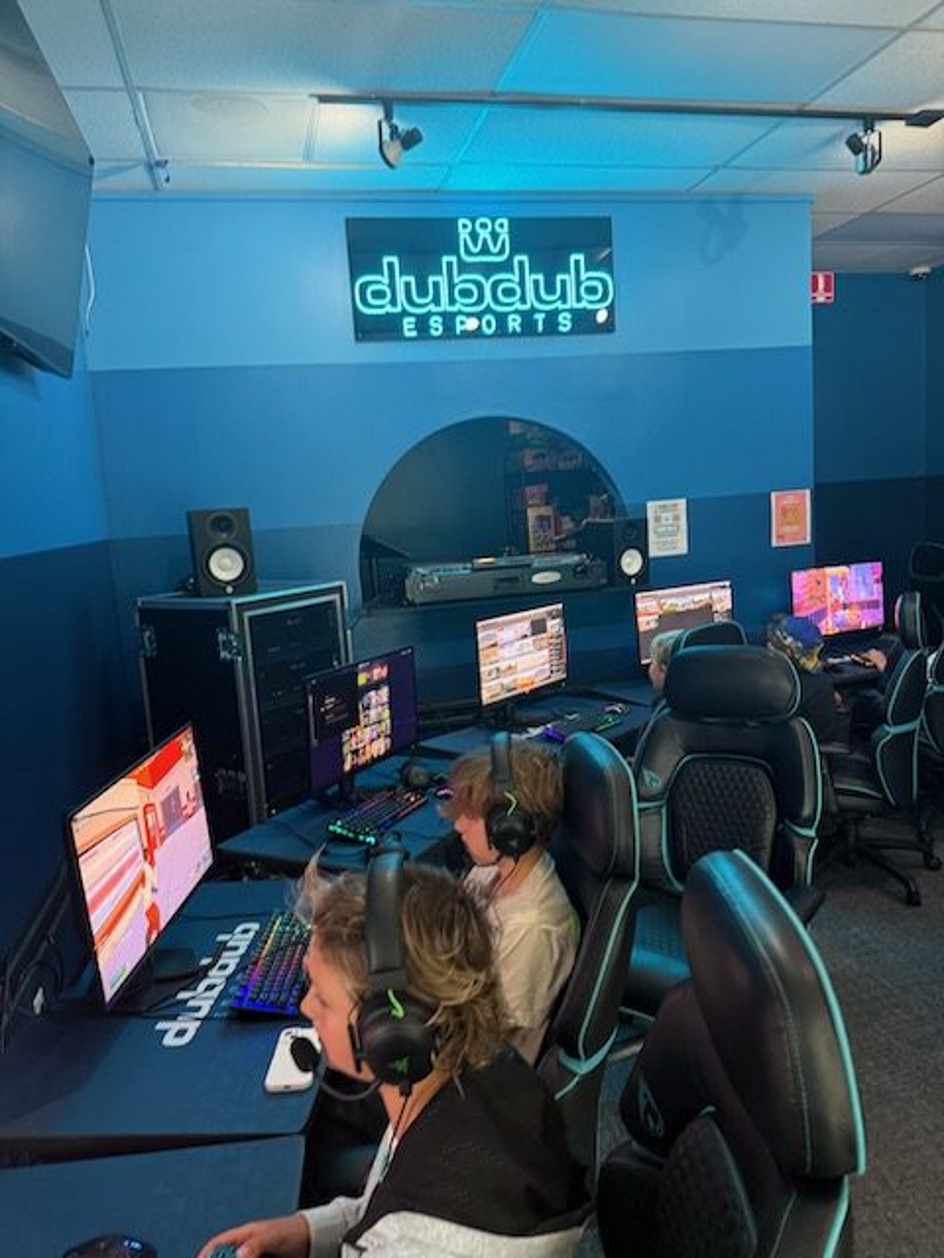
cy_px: 629
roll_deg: +3.9
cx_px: 472
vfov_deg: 71.6
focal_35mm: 24
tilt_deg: -7.1
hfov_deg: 56.8
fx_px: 873
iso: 320
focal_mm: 6.76
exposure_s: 1/60
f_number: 1.78
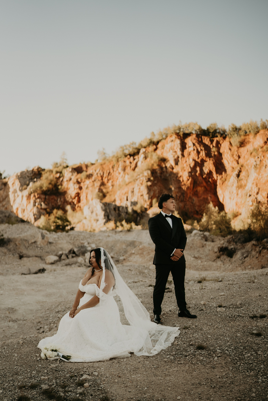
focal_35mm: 35
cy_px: 200
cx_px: 134
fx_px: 391
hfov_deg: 37.9
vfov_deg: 54.4
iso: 125
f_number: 1.4
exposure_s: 1/3200
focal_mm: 35
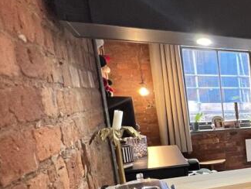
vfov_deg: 33.9
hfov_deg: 28.4
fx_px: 297
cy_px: 156
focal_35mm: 41
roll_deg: +0.4
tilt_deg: -11.0
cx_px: 382
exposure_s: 1/50
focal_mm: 1.57
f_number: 1.8
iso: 400
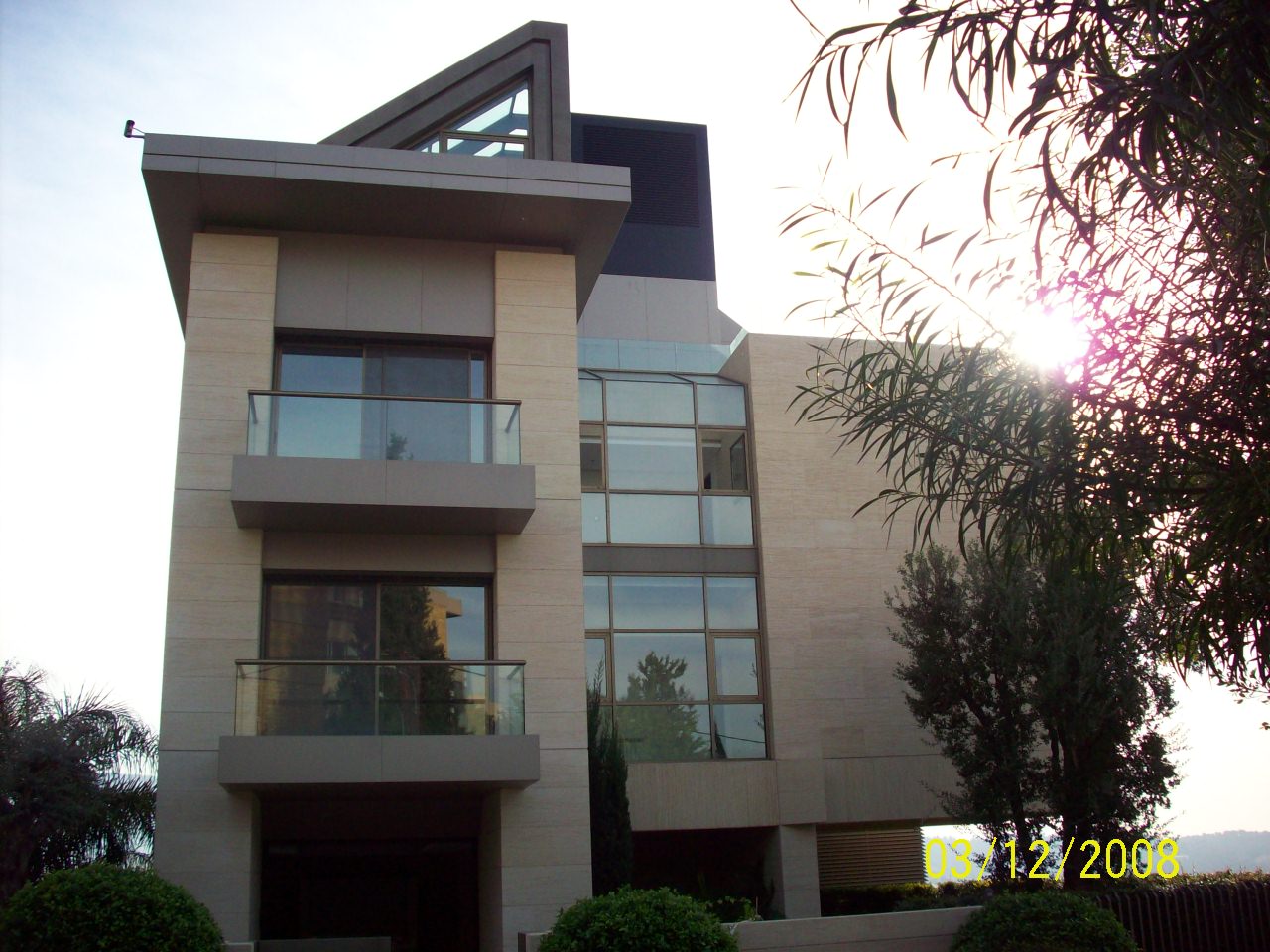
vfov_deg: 38.7
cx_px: 635
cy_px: 476
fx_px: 1357
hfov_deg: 50.1
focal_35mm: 37
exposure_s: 1/608
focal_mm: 6.2
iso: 80
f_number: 2.8
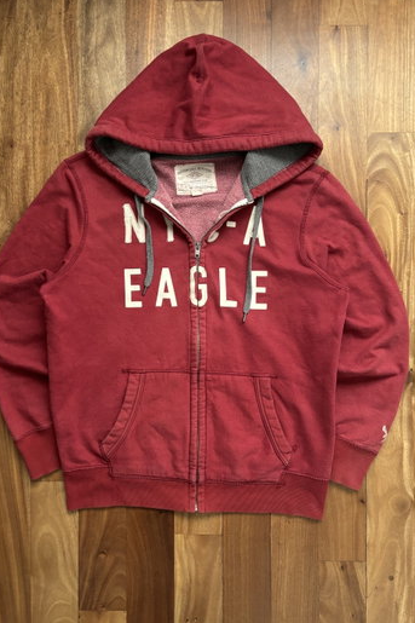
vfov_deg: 65.5
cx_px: 195
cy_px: 318
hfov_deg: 46.3
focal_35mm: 28
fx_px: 484
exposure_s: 1/60
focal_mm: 5.96
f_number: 1.6
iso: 320
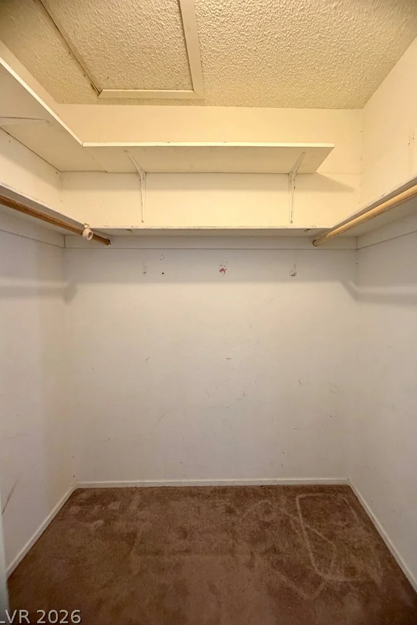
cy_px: 309
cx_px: 232
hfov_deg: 77.1
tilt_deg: -3.1
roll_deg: +0.1
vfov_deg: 100.4
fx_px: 261
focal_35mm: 15
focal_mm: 2.22
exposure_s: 1/60
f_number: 2.2
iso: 320
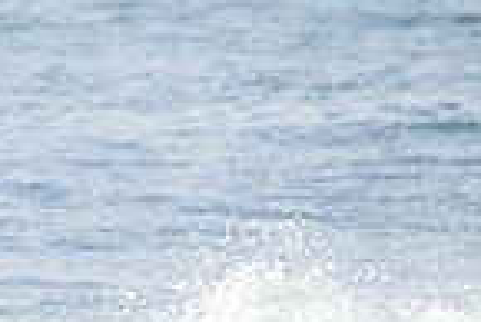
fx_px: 42691
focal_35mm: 3192
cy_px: 397
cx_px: -325
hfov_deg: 0.6
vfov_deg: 0.4
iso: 900
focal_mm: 800
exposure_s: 1/2000
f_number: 11
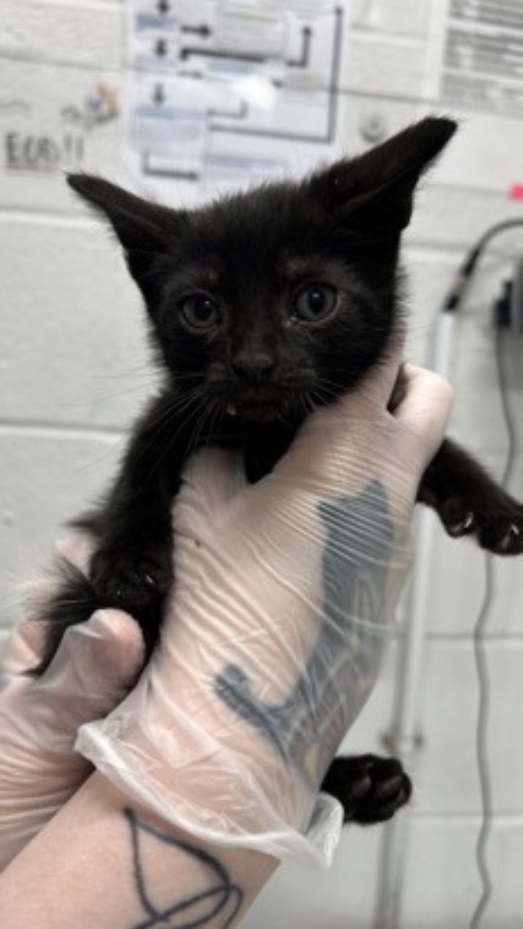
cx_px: 246
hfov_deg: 40.2
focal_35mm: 29
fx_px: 714
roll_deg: -4.0
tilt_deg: +0.9
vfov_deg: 66.0
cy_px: 462
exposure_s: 1/100
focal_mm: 5.7
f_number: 1.5
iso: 64
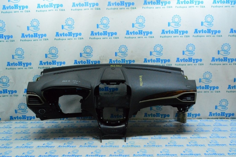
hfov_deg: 67.4
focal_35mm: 27
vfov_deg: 47.9
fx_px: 177
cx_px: 118
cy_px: 78
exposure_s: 1/30
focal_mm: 18
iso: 6400
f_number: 22
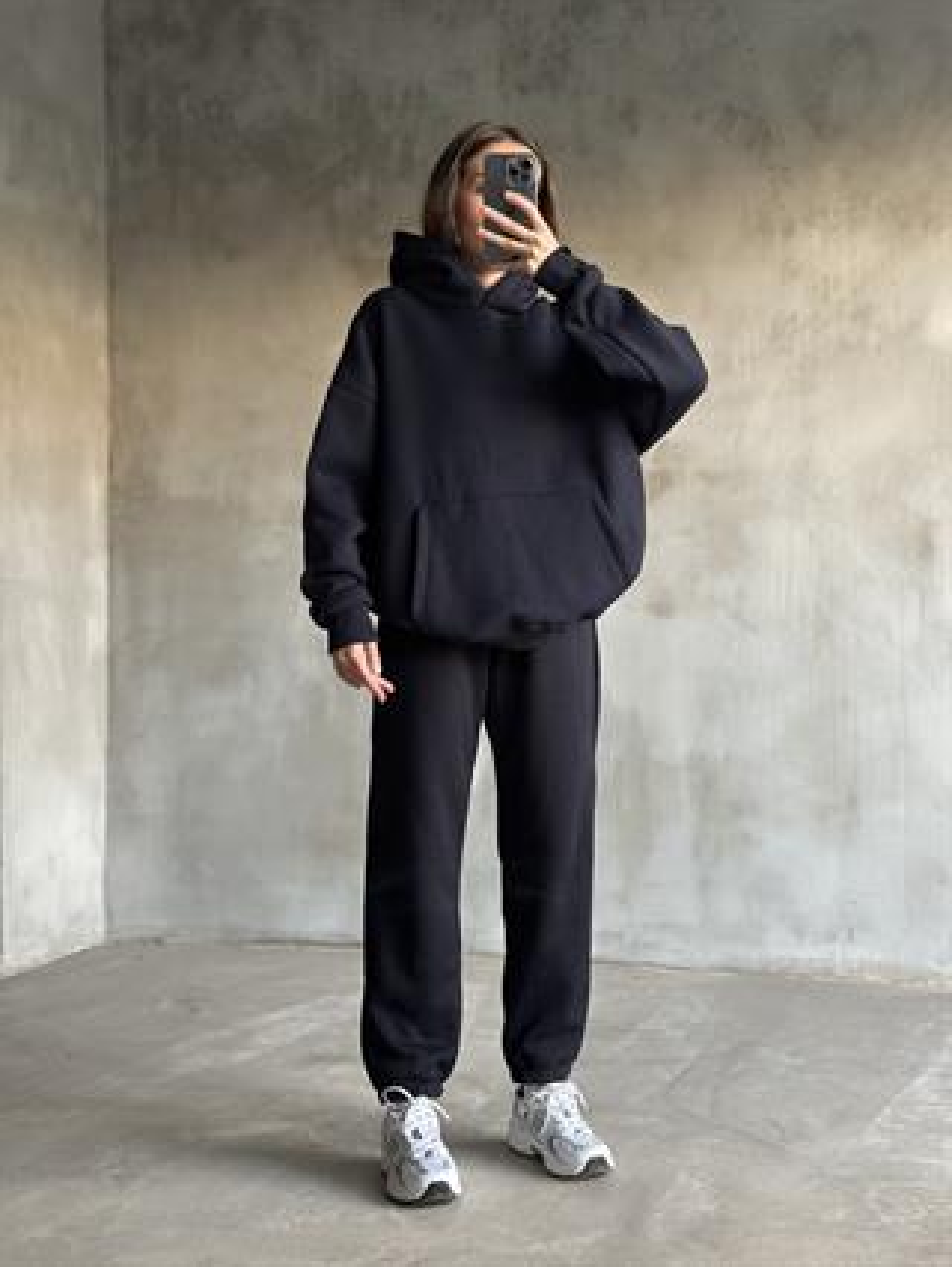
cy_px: 634
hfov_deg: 30.3
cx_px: 476
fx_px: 1758
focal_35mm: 48
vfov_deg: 39.6
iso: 400
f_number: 1.78
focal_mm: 6.86
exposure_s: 1/43
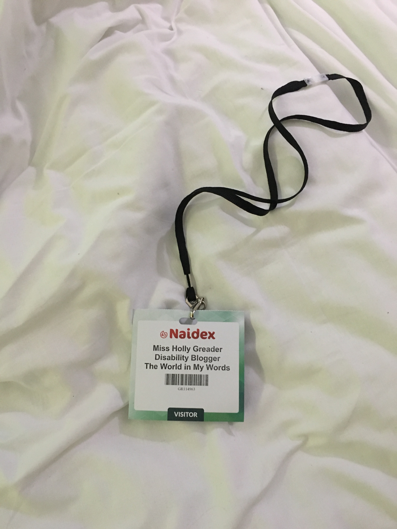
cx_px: 198
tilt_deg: -77.0
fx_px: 443
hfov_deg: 48.2
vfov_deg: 61.7
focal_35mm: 29
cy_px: 264
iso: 400
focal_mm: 4.15
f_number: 2.2
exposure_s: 1/17
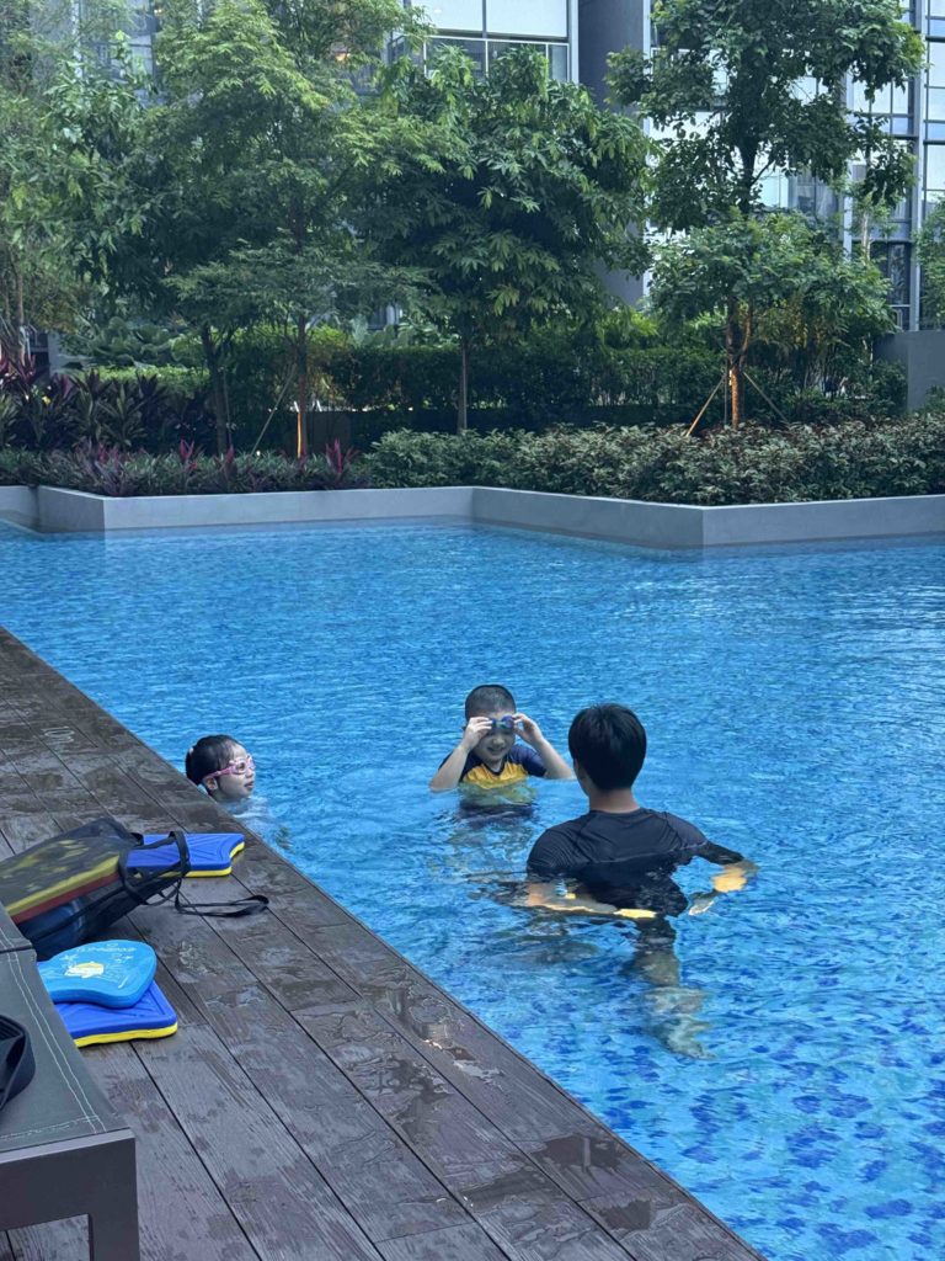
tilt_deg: -7.0
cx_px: 472
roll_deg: +1.0
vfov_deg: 39.7
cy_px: 630
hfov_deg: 30.3
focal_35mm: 48
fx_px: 1747
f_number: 1.78
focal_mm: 6.76
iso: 250
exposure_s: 1/60
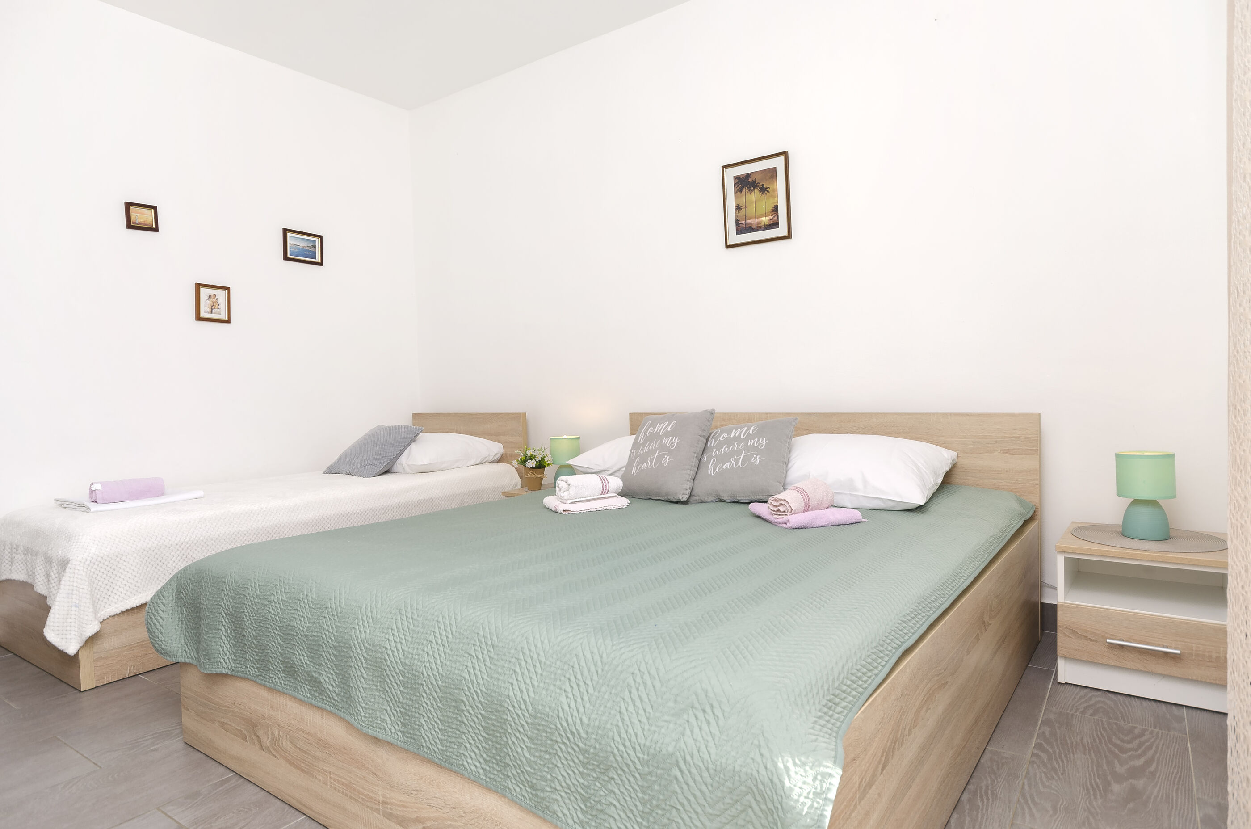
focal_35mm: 21
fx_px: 728
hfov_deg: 81.3
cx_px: 626
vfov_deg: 59.3
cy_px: 414
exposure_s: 1/100
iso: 100
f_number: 7.1
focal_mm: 14
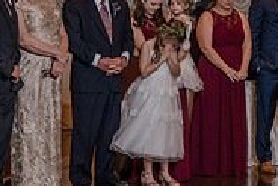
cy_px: 84
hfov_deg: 15.8
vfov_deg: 10.6
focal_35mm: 129
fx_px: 997
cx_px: 83
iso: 2000
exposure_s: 1/100
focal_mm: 41
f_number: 4
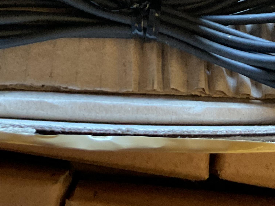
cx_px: 137
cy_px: -56
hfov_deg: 25.0
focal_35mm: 78
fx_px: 620
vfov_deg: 17.8
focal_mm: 3
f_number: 1.8
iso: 250
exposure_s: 1/60
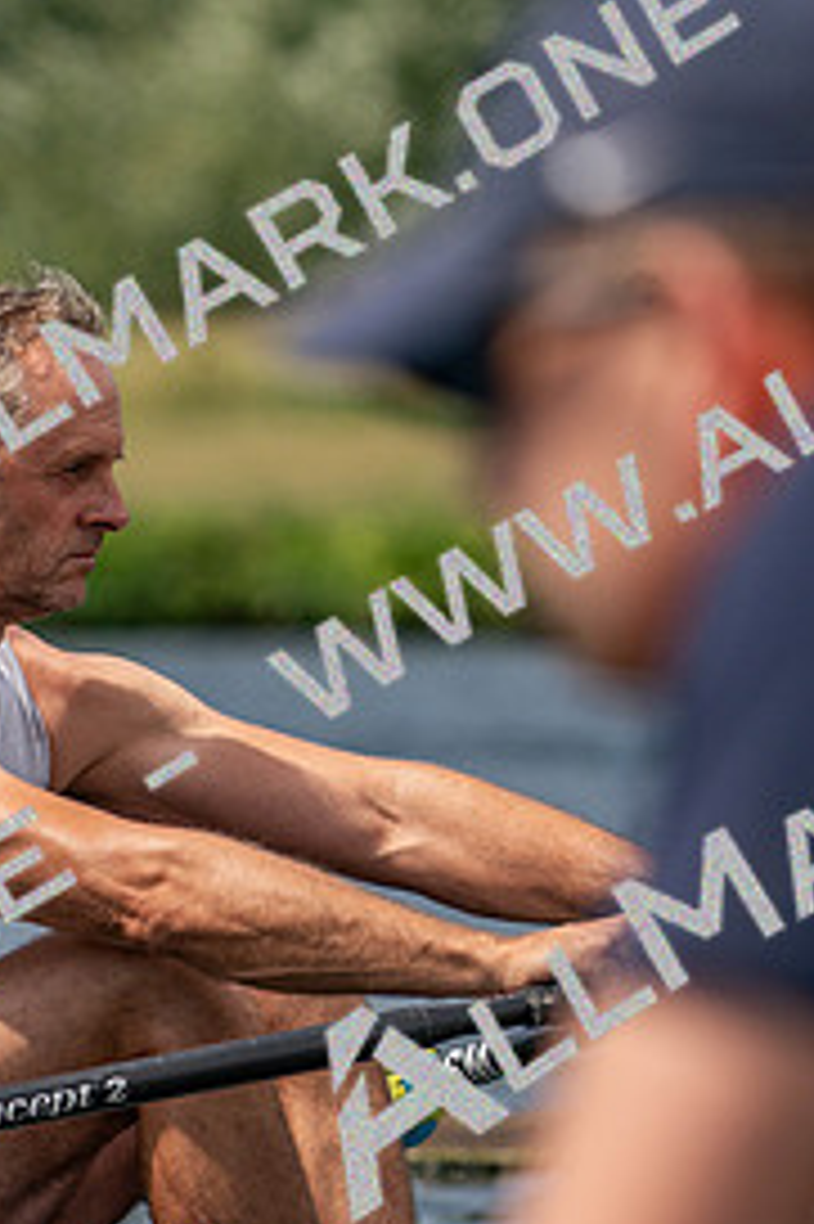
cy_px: 794
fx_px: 23261
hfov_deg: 2.0
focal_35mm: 685
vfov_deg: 3.0
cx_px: -58
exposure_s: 1/1600
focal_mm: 321
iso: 200
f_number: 6.3
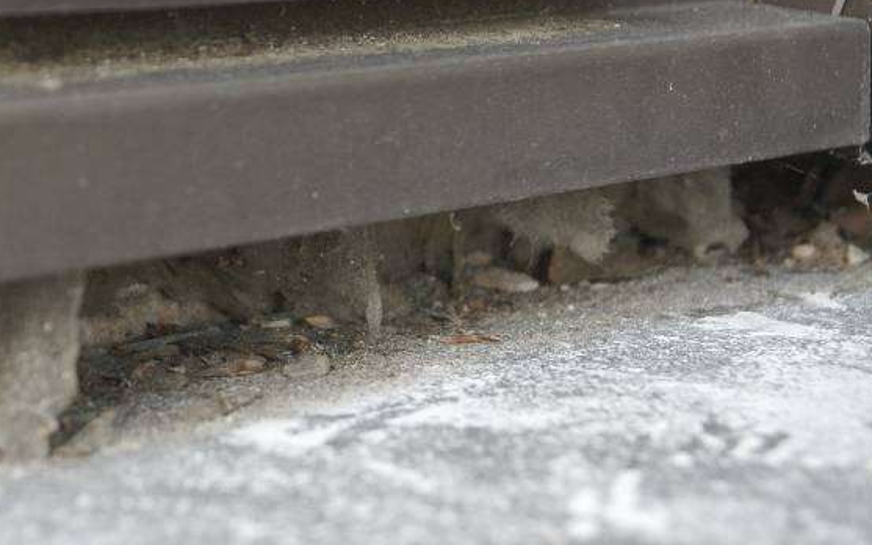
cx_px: 290
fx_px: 2614
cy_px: 301
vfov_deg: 11.9
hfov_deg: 18.9
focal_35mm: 110
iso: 400
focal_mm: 50
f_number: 3.5
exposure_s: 1/60
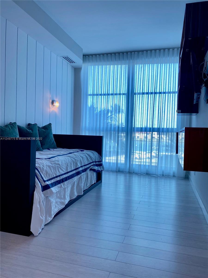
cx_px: 104
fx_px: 208
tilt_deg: -0.9
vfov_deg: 67.3
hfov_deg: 53.1
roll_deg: -1.3
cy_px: 139
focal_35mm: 26
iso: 80
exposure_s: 1/120
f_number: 1.8
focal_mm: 4.25
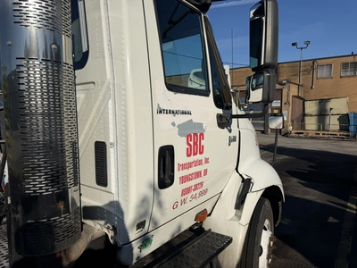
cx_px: 178
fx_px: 248
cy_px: 134
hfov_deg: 71.6
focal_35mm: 24
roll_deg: +0.8
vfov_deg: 56.8
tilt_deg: -5.4
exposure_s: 1/14286
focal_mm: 6.76
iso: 80
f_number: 1.78
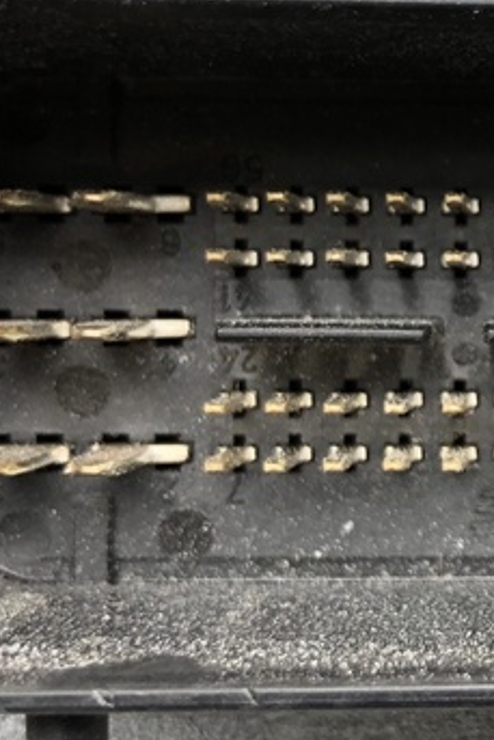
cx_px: 626
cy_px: 263
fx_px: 1789
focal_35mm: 87
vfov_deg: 23.3
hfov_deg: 15.1
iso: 50
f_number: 1.8
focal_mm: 4
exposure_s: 1/120
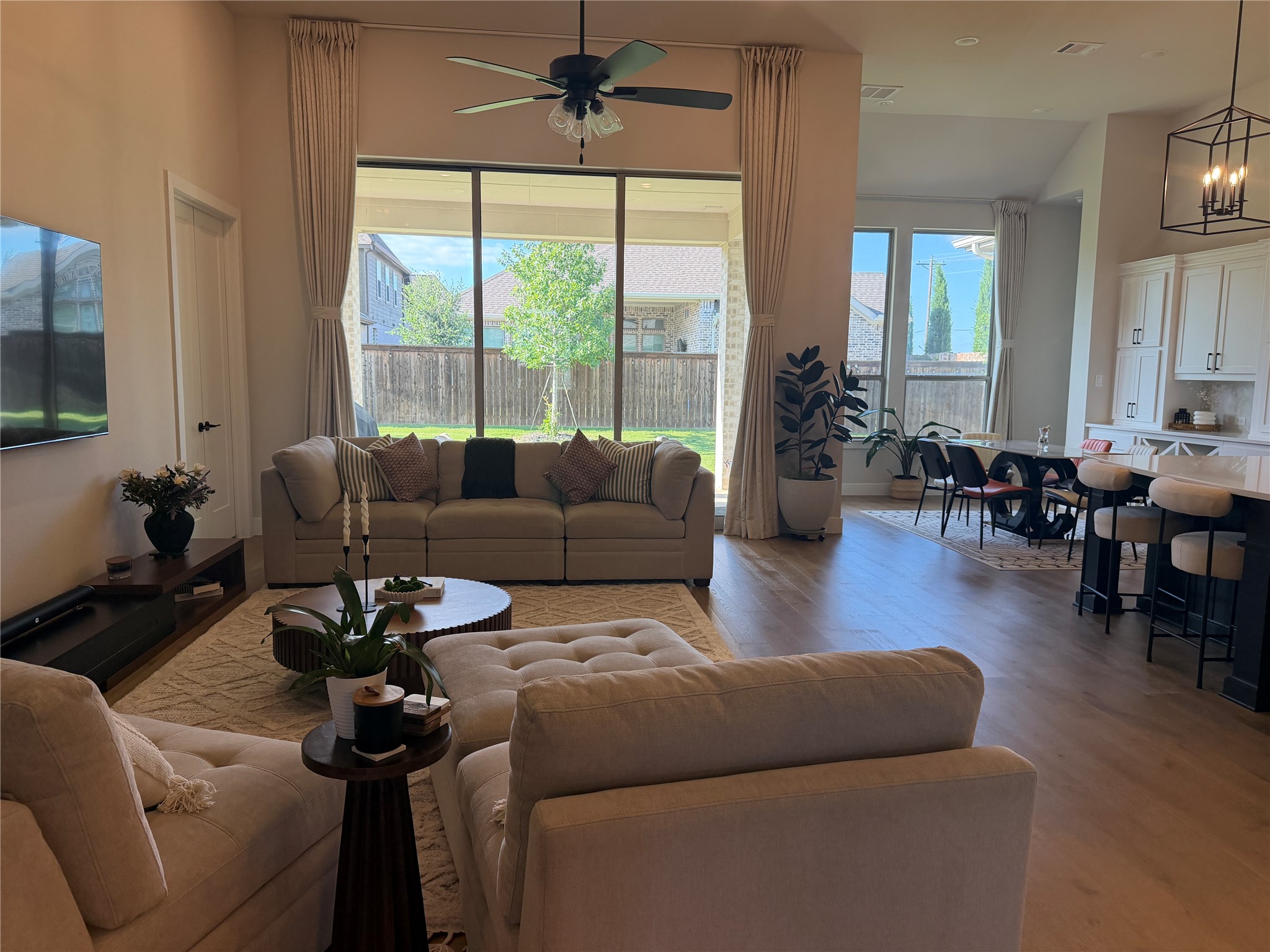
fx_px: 881
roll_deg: -0.7
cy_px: 476
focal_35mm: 24
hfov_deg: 71.6
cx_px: 635
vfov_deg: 56.8
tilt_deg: -7.0
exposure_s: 1/217
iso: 200
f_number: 1.78
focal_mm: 6.76
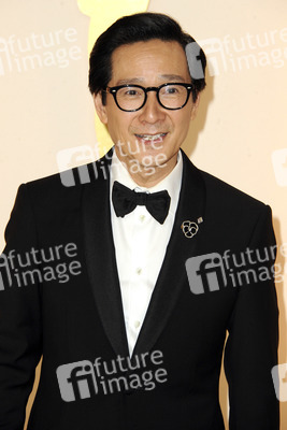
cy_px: 215
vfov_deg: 10.8
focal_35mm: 190
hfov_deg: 7.2
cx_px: 144
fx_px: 2270
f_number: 7.1
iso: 1600
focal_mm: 190
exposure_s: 1/200
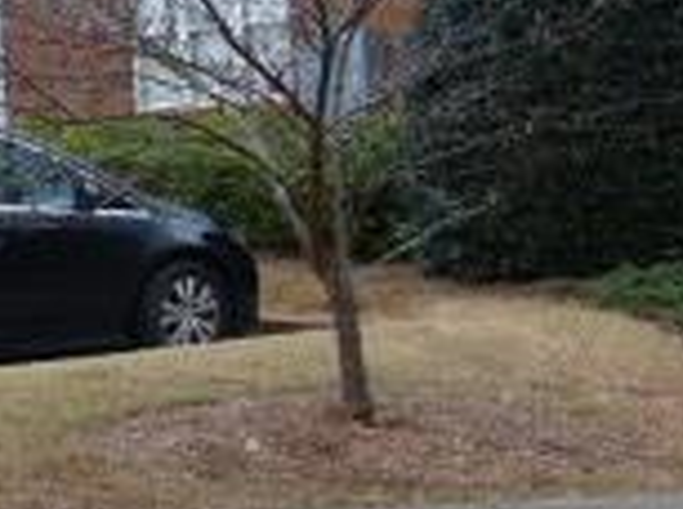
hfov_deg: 16.3
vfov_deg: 13.5
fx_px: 2146
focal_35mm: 109
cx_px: 1067
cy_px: 259
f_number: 2.8
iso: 100
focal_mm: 4.5
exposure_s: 1/100
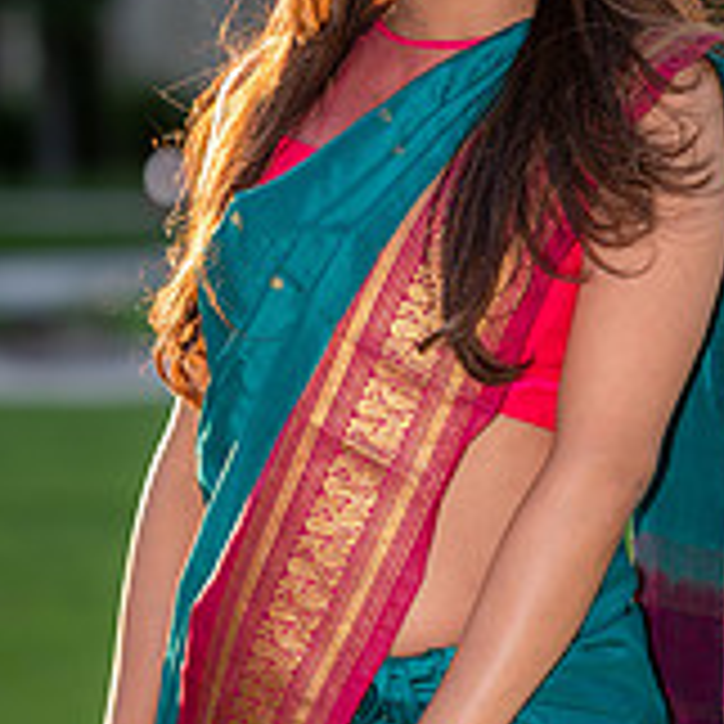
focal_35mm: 202
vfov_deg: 8.7
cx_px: 454
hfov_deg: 8.7
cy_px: 441
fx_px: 4780
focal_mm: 85
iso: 125
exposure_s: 1/640
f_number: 2.5
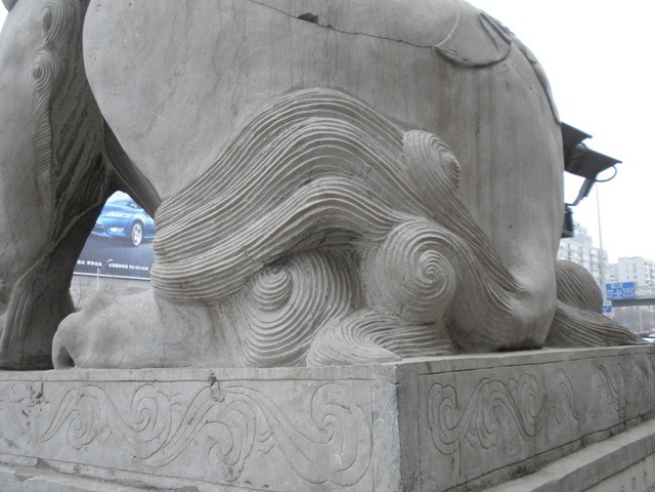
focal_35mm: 37
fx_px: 700
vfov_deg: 38.7
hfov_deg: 50.1
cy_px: 246
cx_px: 328
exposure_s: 1/250
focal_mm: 6.6
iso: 64
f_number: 3.5
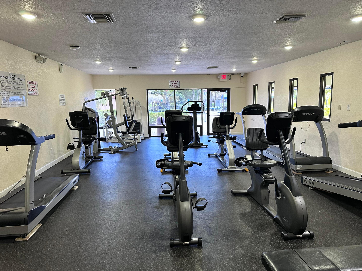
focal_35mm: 24
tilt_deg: -7.1
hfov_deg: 71.6
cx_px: 181
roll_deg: +1.6
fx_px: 251
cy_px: 136
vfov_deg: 56.8
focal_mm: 6.86
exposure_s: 1/60
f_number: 1.78
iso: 200
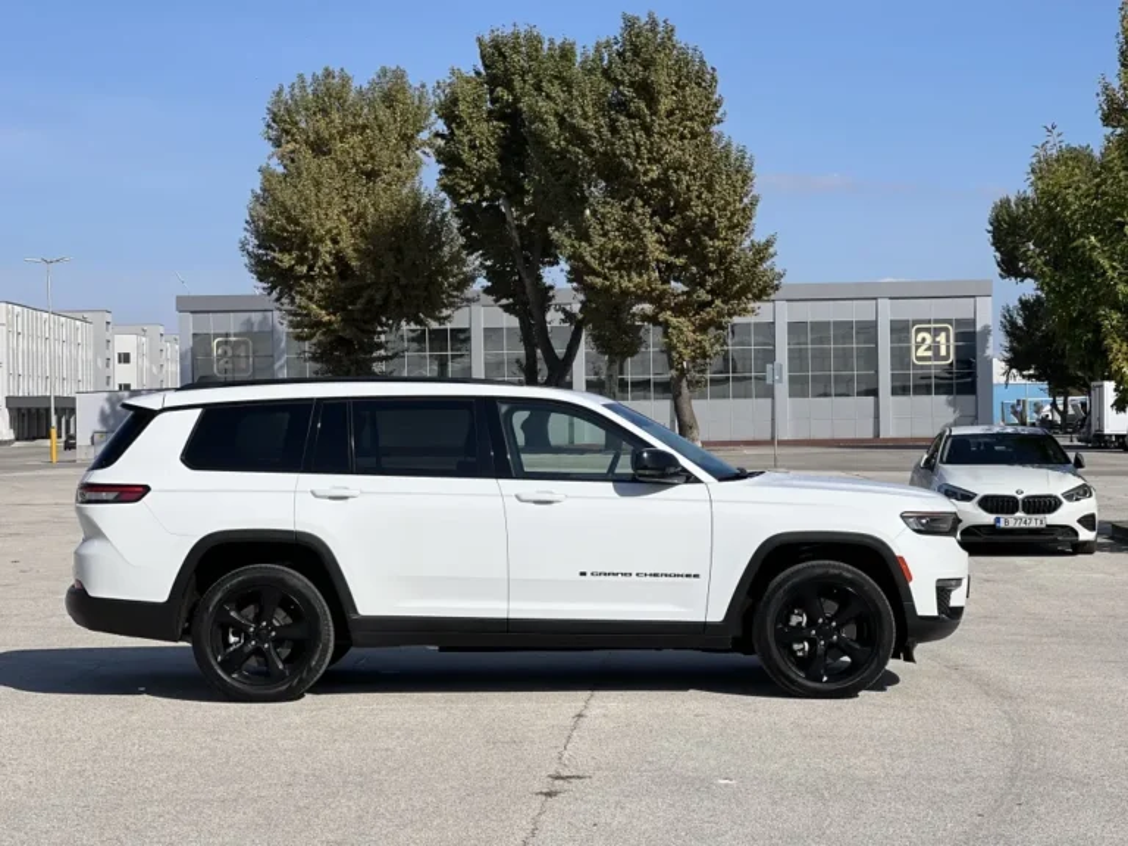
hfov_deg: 25.3
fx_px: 2509
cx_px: 564
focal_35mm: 77
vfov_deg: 19.1
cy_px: 423
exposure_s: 1/1531
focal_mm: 9
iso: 32
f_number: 2.8
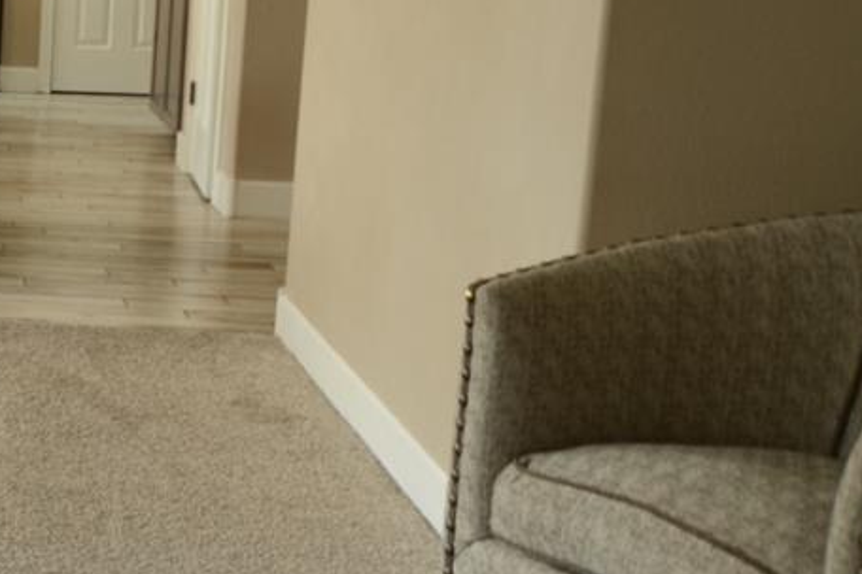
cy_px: 159
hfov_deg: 20.6
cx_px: -546
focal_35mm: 79
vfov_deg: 17.2
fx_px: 1891
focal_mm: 24
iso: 100
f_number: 5.6
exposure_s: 1/8
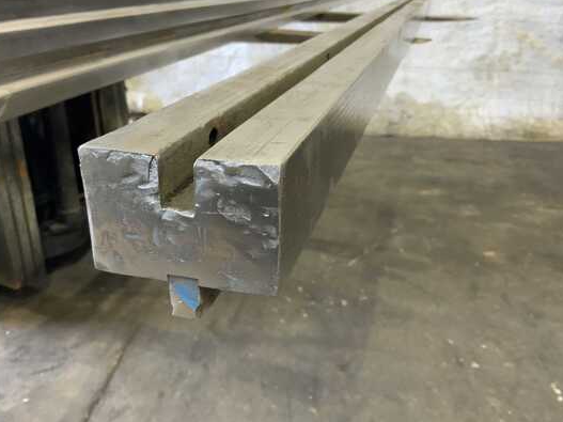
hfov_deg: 55.4
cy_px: 194
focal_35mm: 33
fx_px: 537
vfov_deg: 42.9
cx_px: 291
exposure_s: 1/60
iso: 160
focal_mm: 3
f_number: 1.8
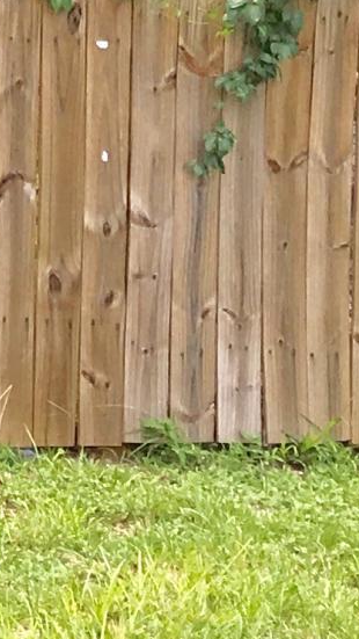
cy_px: -164
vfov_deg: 12.2
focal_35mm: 172
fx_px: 2910
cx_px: -1152
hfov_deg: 5.8
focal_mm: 4.15
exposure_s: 1/327
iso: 25
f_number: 2.2
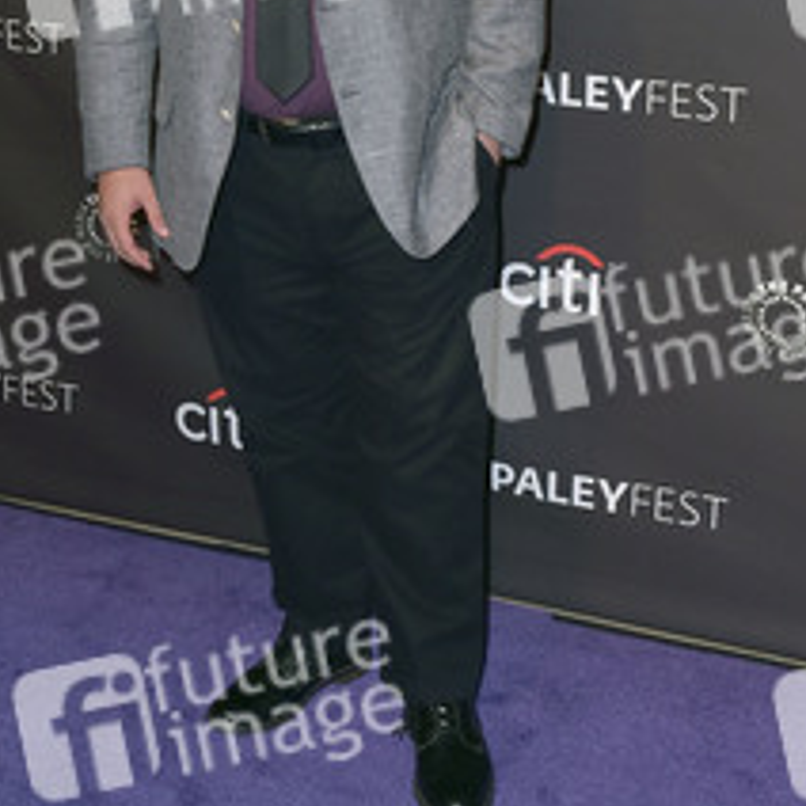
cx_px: 321
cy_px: 141
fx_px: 1607
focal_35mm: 61
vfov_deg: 27.5
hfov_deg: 28.1
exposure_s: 1/320
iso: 640
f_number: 6.3
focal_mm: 38
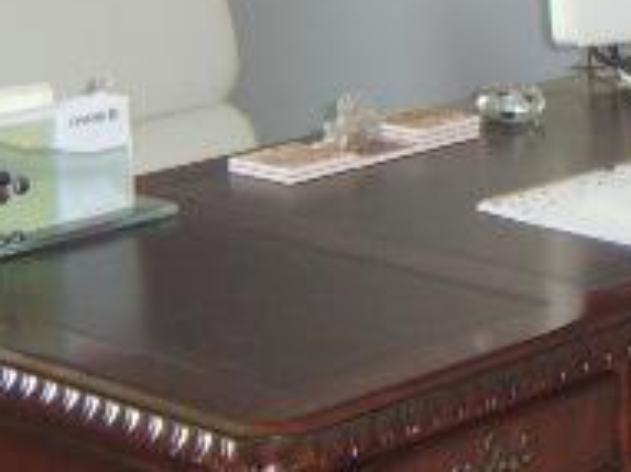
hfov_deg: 17.9
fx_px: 1895
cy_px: 135
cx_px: 783
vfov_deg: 14.2
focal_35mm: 104
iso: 141
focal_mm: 8.13
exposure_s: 1/30
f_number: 2.7
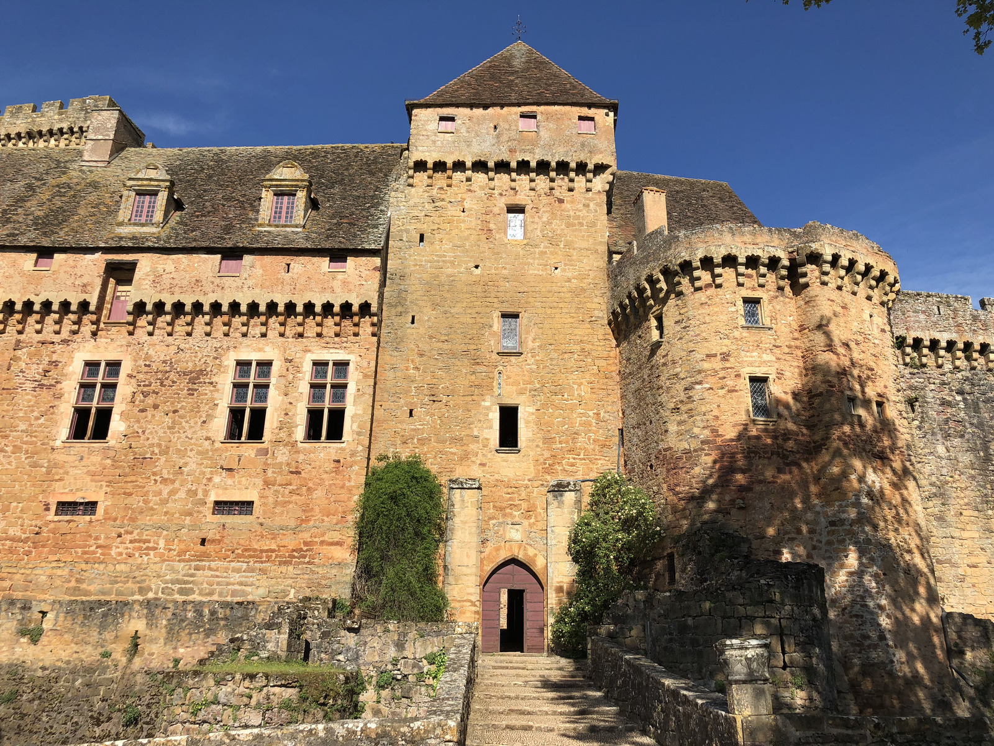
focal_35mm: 28
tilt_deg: +21.3
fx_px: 804
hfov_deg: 63.4
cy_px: 373
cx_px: 497
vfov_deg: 49.7
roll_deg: -0.2
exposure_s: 1/2183
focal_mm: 4
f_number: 1.8
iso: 20
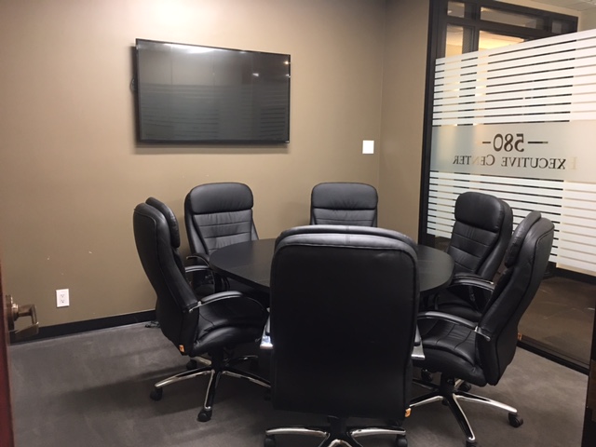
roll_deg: -0.6
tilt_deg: -8.4
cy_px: 224
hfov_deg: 61.7
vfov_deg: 48.2
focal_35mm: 29
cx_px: 298
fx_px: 499
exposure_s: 1/15
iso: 100
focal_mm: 4.15
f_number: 2.2
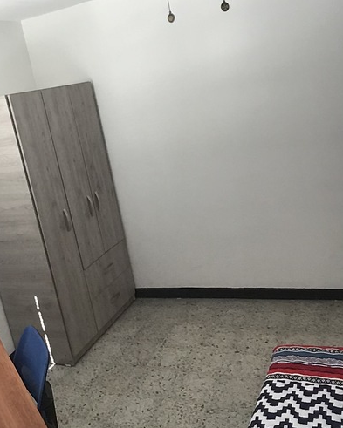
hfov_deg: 40.1
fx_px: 469
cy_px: 177
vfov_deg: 48.9
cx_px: 150
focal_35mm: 37
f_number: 2.4
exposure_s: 1/30
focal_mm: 2.15
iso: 64
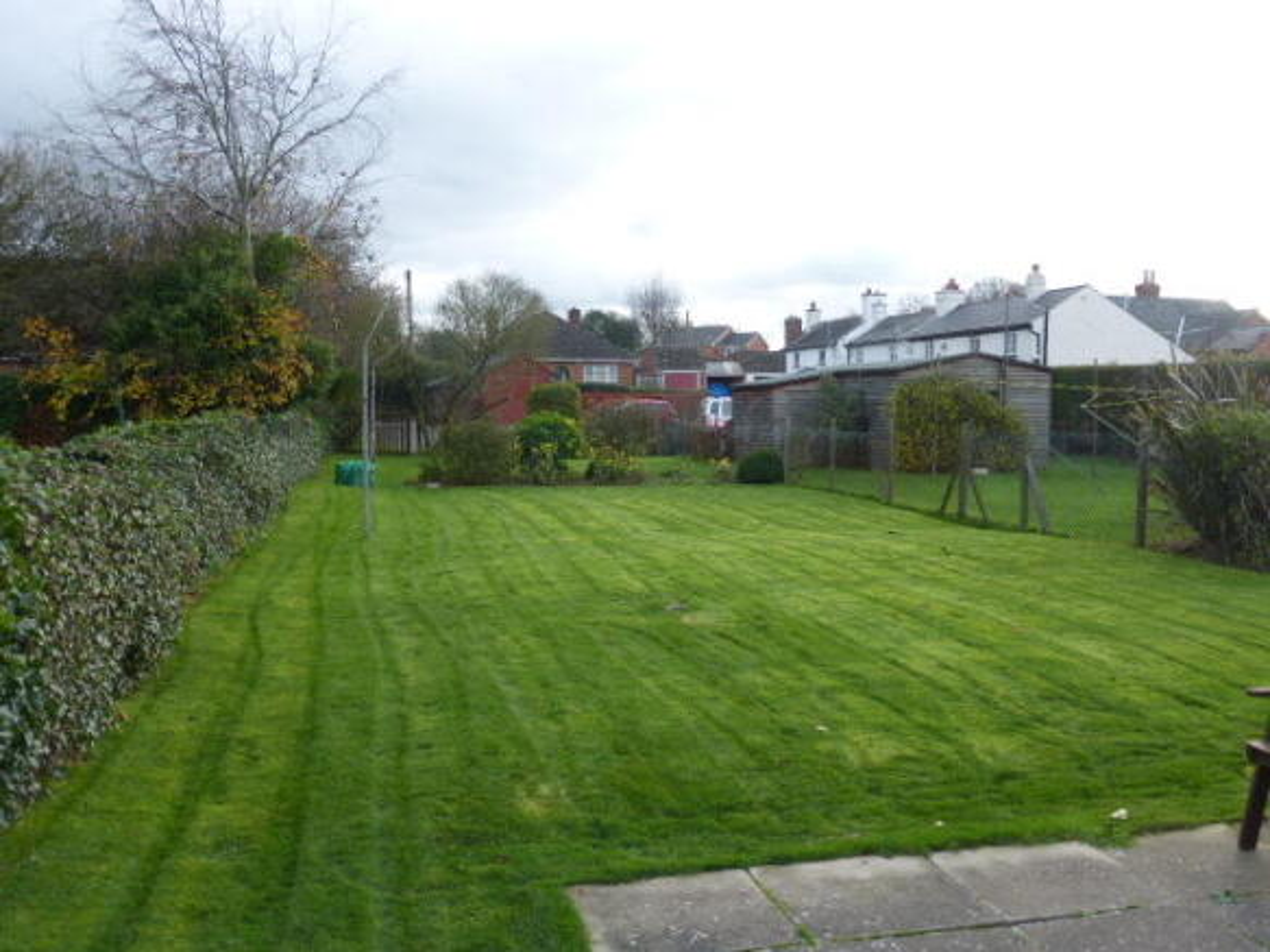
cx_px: 635
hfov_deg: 54.0
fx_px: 1247
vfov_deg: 41.8
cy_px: 476
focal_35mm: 34
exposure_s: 1/125
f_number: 3.7
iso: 100
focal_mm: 6.1
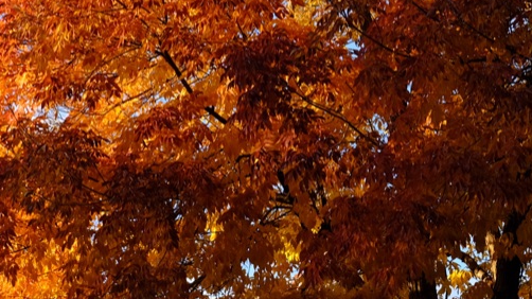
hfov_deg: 12.1
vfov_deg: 6.8
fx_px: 2496
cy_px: 7
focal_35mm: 177
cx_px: 424
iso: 160
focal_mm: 35
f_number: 4
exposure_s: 1/220
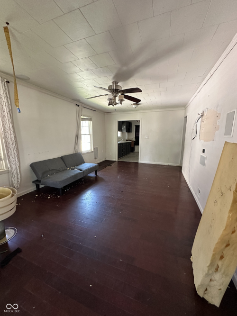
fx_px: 128
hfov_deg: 85.7
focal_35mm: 14
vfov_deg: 102.1
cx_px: 118
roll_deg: -1.0
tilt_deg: -9.1
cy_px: 158
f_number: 2.2
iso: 640
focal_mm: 2.22
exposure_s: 1/60
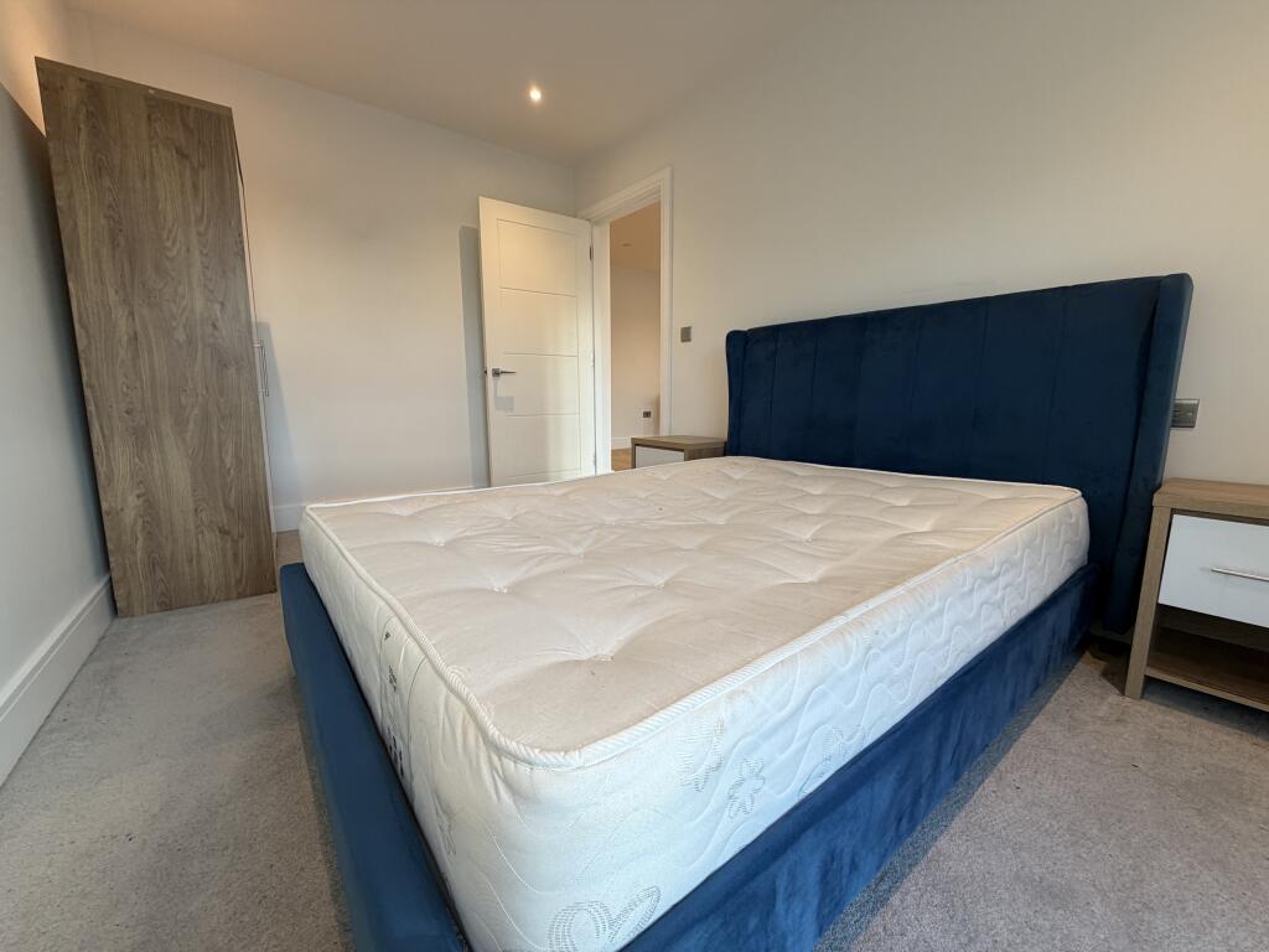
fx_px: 513
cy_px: 476
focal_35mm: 14
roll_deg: -0.1
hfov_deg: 102.1
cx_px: 634
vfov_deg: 85.7
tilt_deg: -10.2
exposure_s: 1/100
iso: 125
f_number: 2.2
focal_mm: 2.22
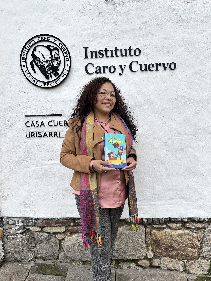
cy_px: 140
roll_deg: +1.7
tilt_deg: -5.9
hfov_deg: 56.8
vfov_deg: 71.6
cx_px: 106
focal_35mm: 24
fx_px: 195
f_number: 1.78
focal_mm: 6.86
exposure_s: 1/1916
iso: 80
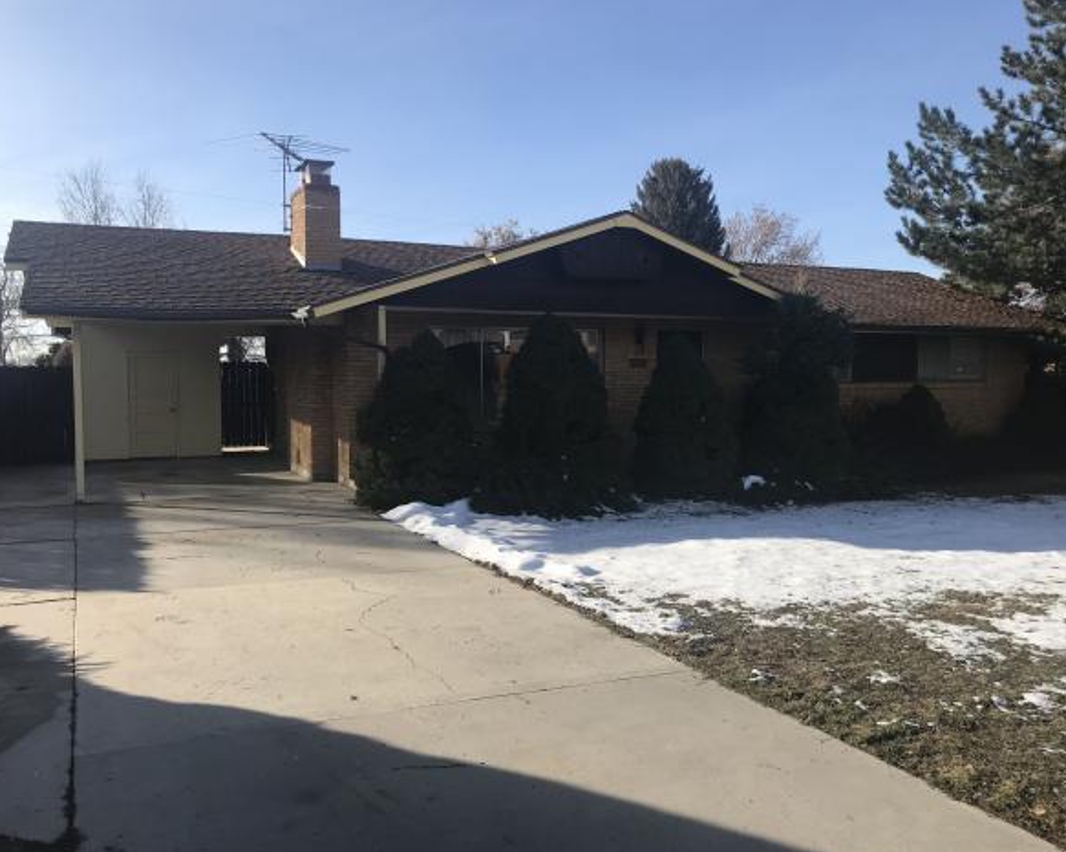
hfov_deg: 58.7
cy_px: 431
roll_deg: -1.0
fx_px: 946
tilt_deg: -2.8
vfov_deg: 48.5
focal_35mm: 30
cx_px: 576
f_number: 1.8
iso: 20
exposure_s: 1/2083
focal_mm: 3.99
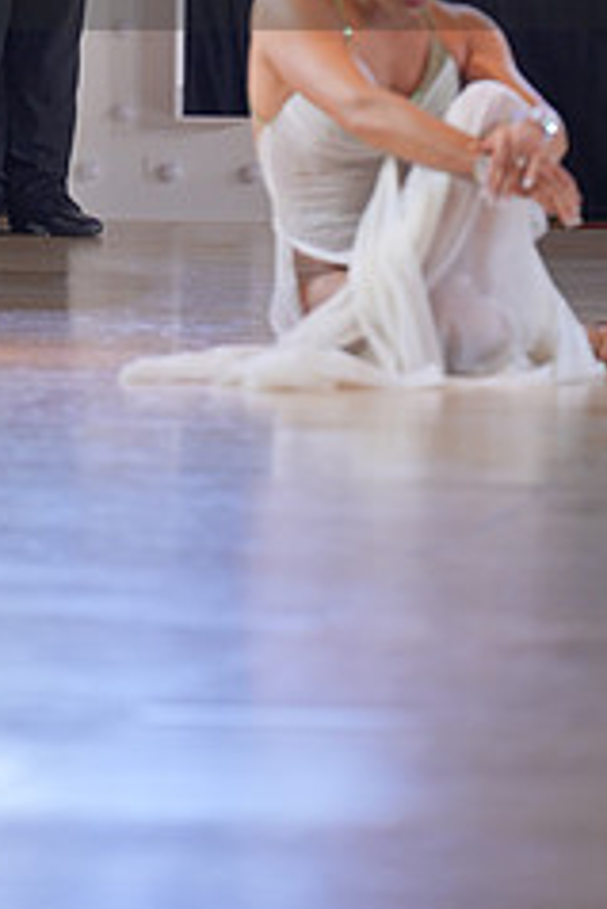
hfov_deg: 3.8
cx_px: 258
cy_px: -95
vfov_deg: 5.6
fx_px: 9243
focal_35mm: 366
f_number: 2
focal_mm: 150
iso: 800
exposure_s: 1/500
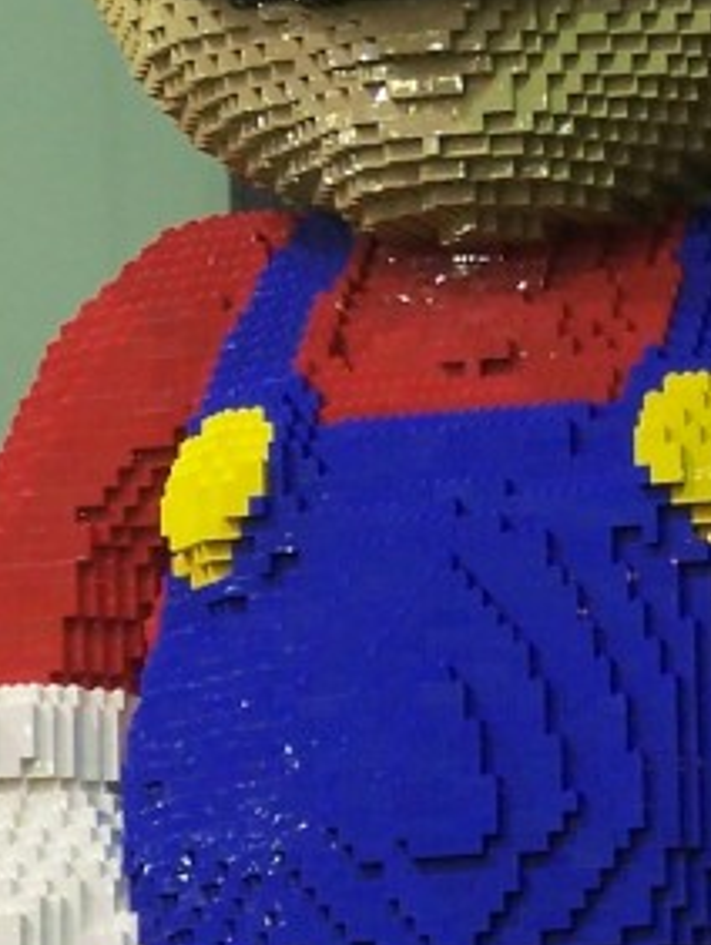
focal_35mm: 381
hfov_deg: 3.9
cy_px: 506
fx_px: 10418
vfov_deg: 5.2
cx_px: 523
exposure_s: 1/2
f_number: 3.2
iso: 80
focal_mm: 17.5
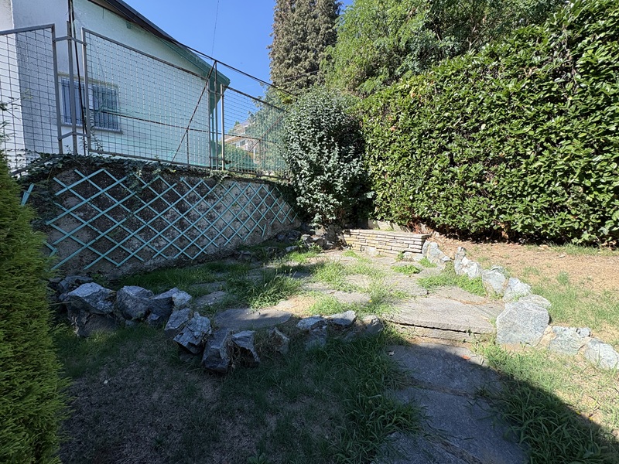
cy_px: 232
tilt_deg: -6.6
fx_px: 250
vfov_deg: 85.7
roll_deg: -1.1
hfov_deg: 102.1
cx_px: 310
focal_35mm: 14
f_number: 2.2
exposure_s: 1/569
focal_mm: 2.22
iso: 40
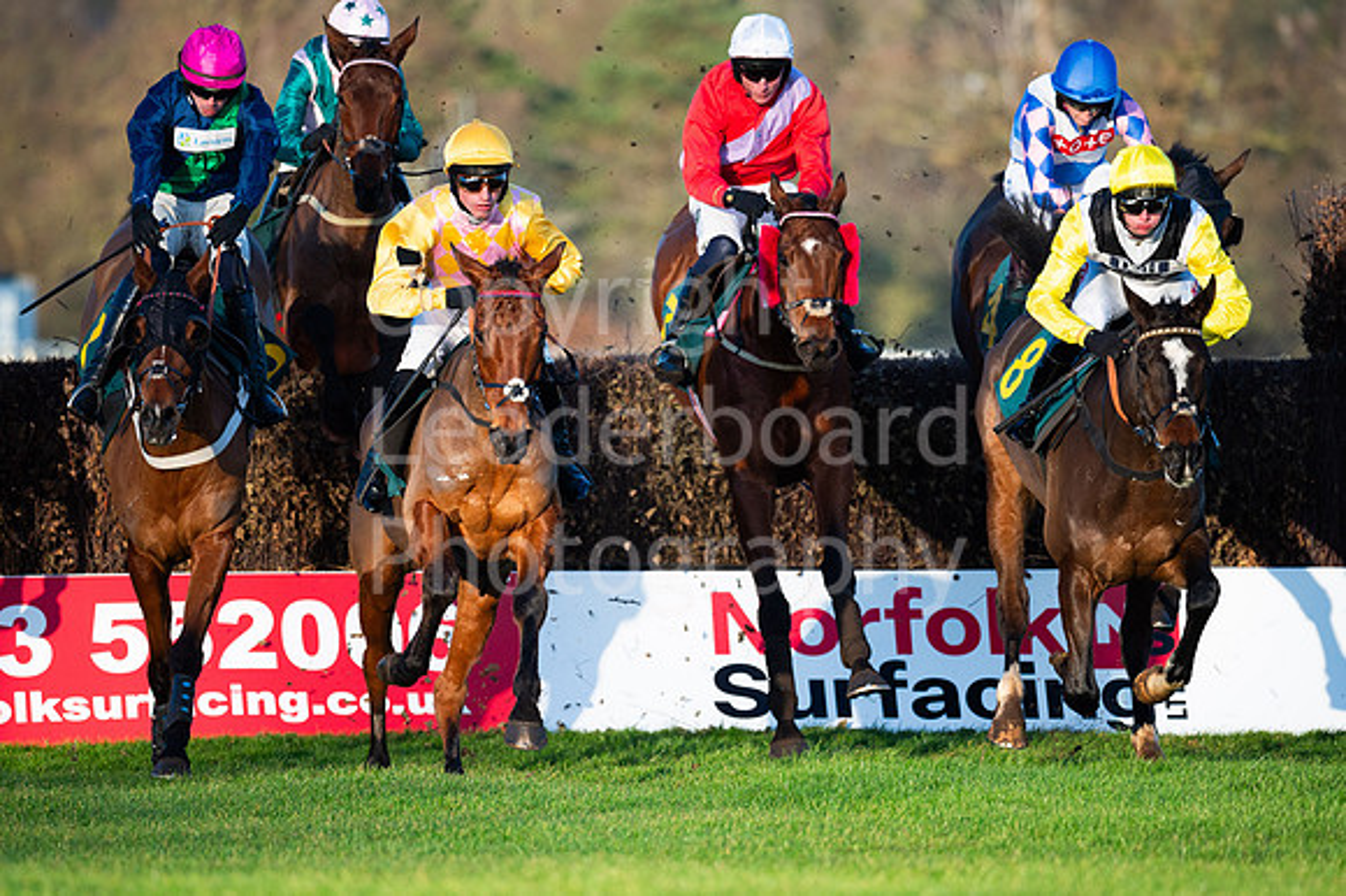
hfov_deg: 4.6
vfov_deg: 3.1
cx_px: 592
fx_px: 16812
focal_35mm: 450
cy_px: 504
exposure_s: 1/2500
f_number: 4.5
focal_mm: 400
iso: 800
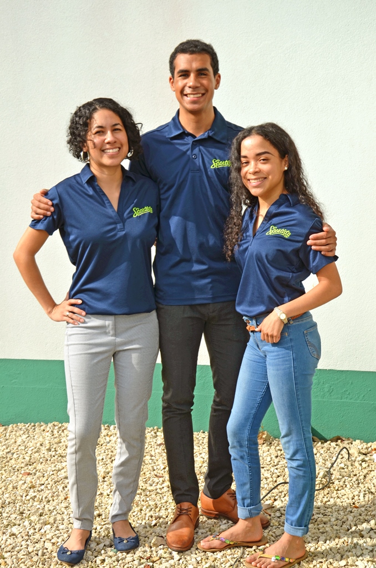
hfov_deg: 23.7
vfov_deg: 35.1
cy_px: 284
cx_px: 188
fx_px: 897
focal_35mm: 57
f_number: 8
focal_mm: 38
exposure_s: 1/250
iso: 100
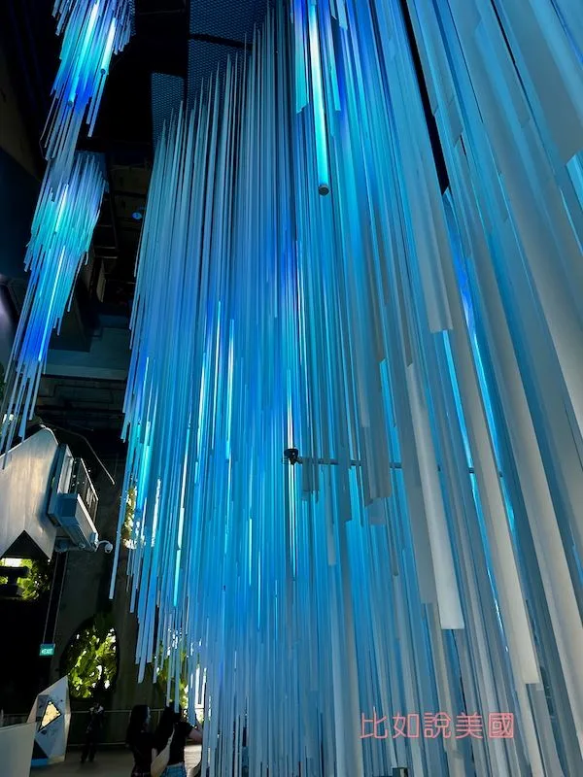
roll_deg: +3.8
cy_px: 388
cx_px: 292
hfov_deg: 56.8
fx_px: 539
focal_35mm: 24
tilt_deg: +29.2
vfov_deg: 71.6
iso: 160
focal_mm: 6.86
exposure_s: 1/121
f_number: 1.78
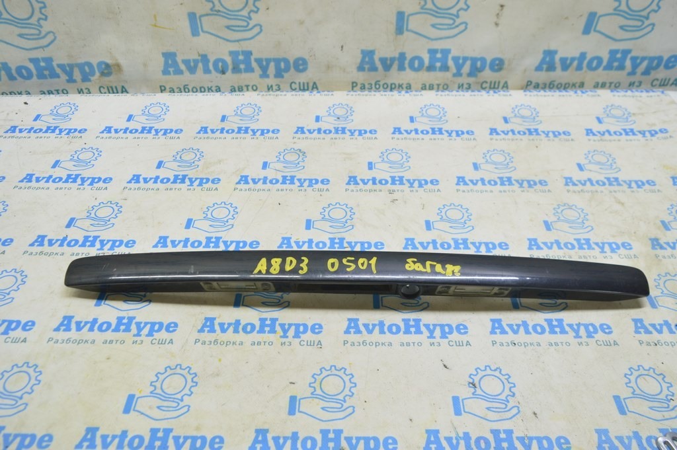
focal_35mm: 30
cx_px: 338
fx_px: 564
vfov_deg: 43.5
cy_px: 225
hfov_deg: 62.0
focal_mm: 20
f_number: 5.6
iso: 400
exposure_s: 1/20
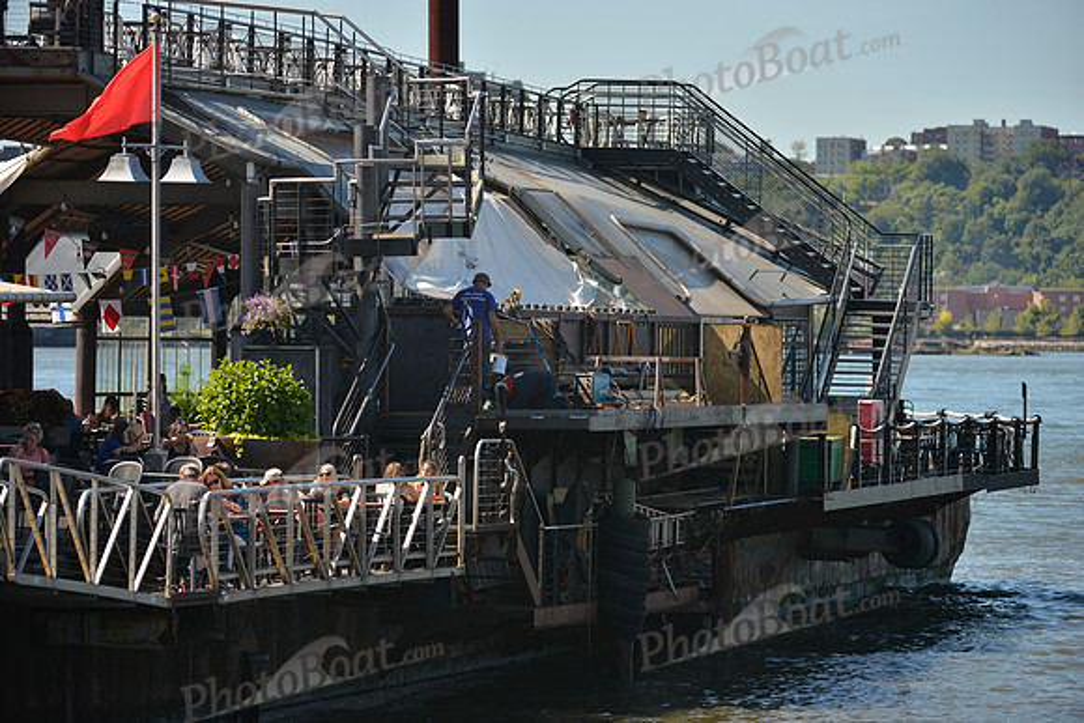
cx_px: 542
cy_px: 362
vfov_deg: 6.9
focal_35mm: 200
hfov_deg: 10.3
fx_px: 6023
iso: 200
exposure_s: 1/1250
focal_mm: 200
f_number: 4
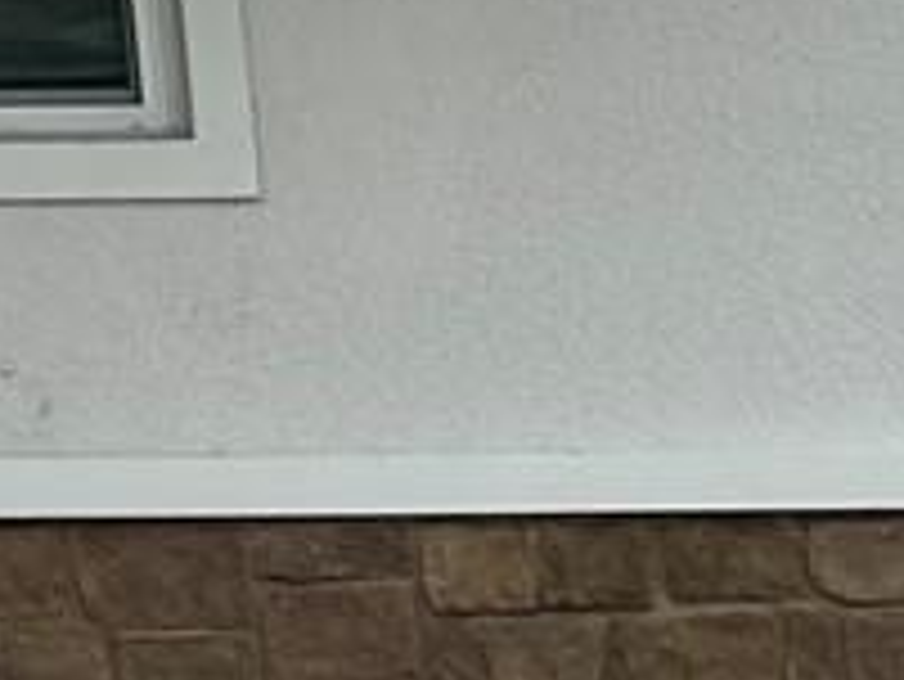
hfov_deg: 8.8
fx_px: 4991
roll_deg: +0.7
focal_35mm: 191
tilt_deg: +12.9
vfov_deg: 7.4
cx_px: -1673
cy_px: -788
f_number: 1.78
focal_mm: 6.86
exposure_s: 1/2525
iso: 80
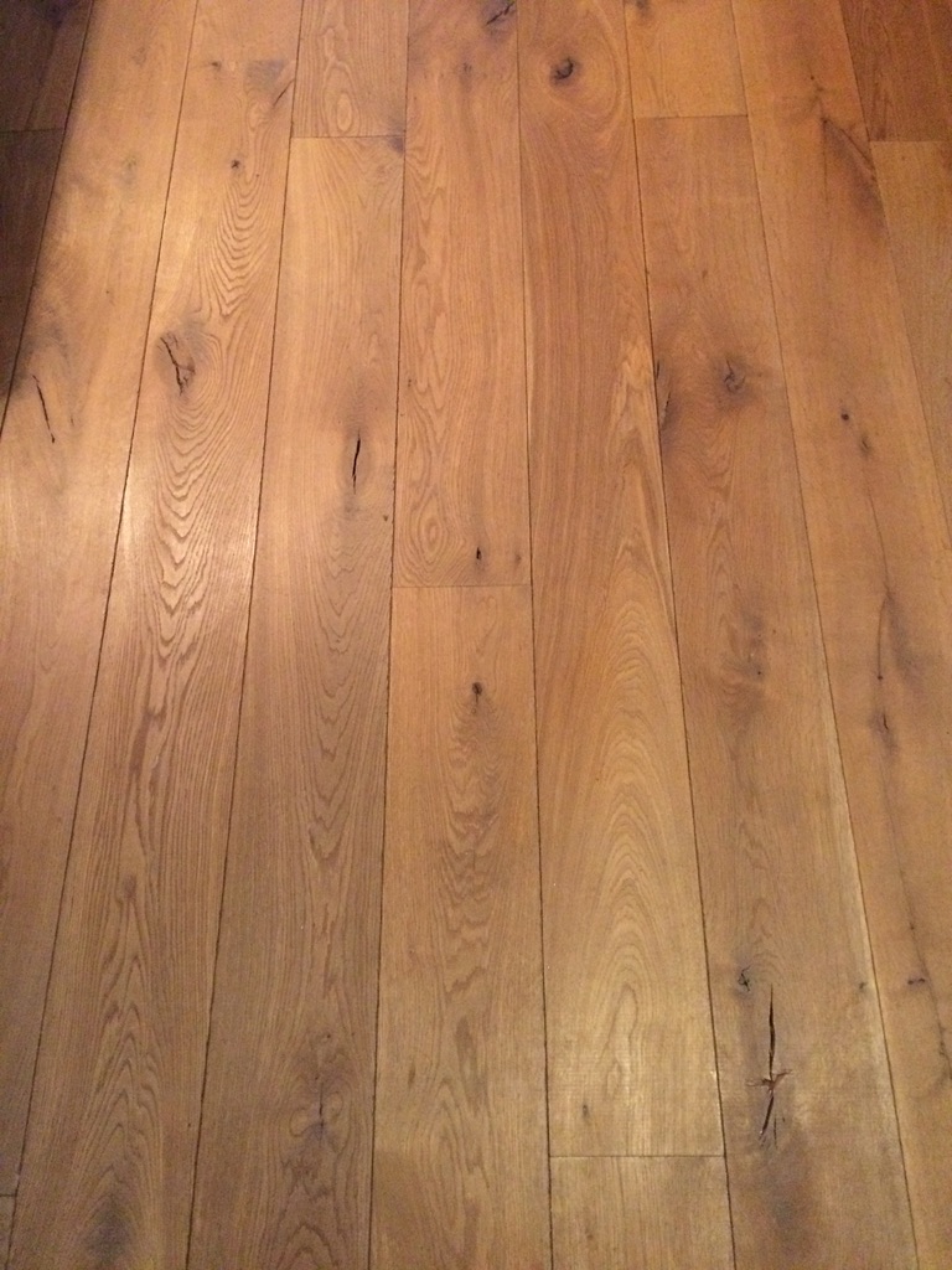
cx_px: 476
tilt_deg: -65.6
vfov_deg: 61.7
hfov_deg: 48.2
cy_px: 635
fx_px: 1063
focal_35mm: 29
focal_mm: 4.15
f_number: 2.2
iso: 400
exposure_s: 1/17
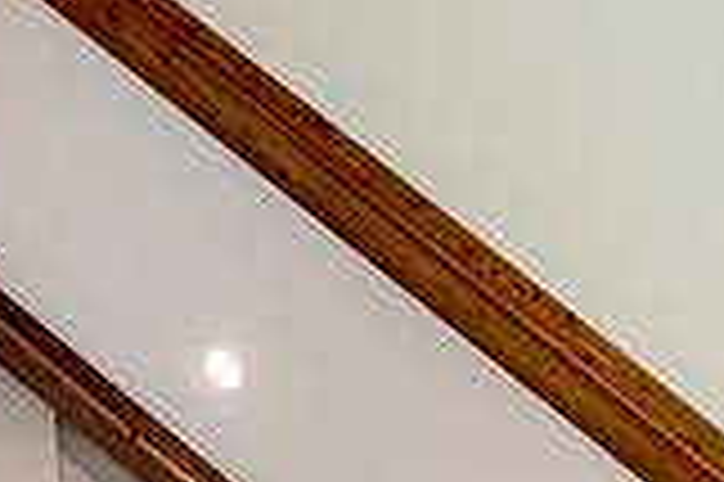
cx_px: -283
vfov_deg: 12.9
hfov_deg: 20.4
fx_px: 1788
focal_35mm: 89
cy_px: 1023
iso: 200
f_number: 5.6
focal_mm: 14
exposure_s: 1/25
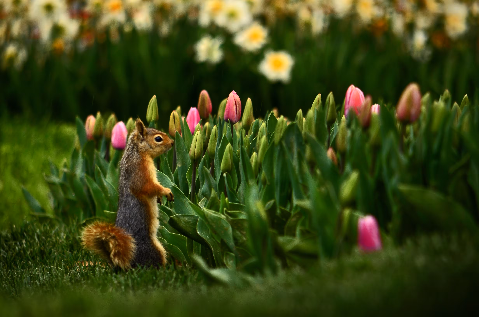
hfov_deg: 4.6
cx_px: 240
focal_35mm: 450
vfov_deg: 3.0
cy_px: 158
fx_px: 5975
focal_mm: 300
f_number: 6.3
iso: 250
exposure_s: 1/250
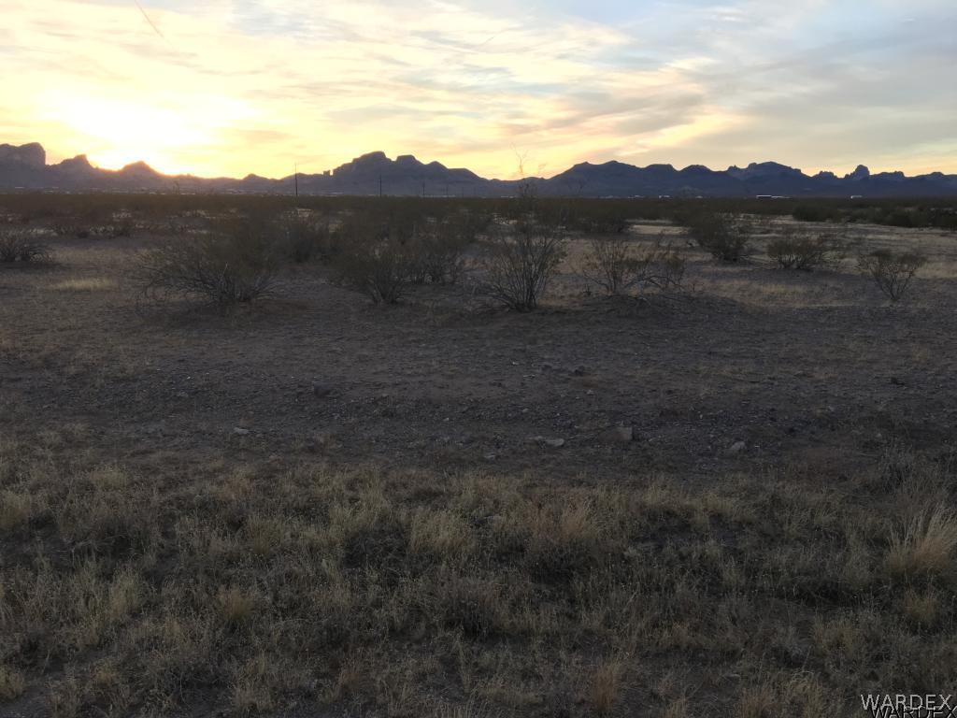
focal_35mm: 29
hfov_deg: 61.7
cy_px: 359
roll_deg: -0.2
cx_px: 478
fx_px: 802
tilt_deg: -9.2
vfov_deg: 48.2
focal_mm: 4.15
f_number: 2.2
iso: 40
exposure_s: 1/120
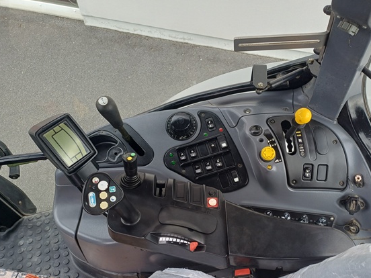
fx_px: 311
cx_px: 205
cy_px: 145
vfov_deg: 48.2
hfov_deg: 61.5
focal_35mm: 29
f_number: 1.8
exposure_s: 1/100
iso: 50
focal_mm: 4.65
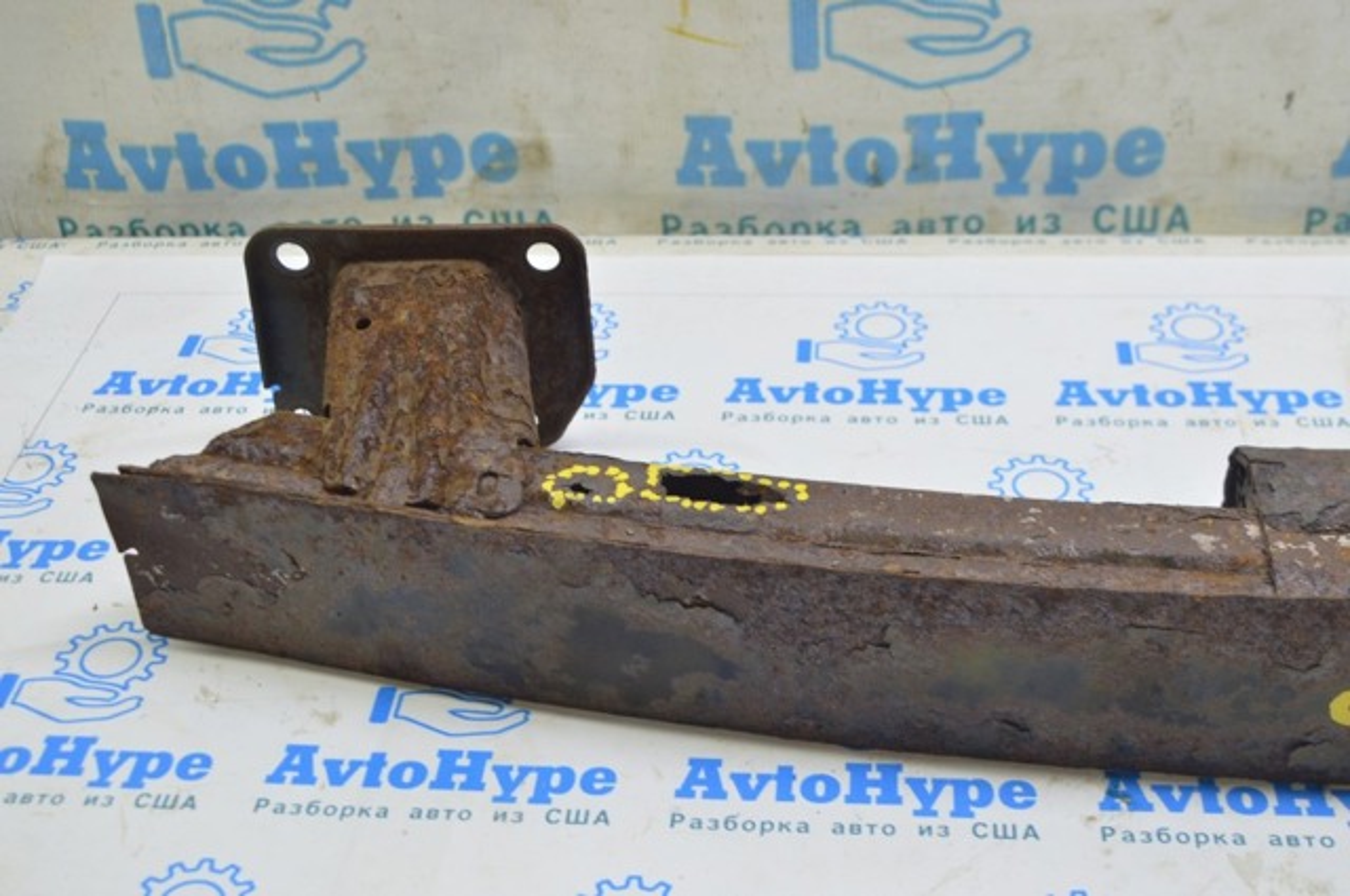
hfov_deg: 37.9
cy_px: 448
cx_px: 675
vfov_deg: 25.7
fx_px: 1966
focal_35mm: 52
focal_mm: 35
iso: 400
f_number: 5.6
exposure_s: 1/20
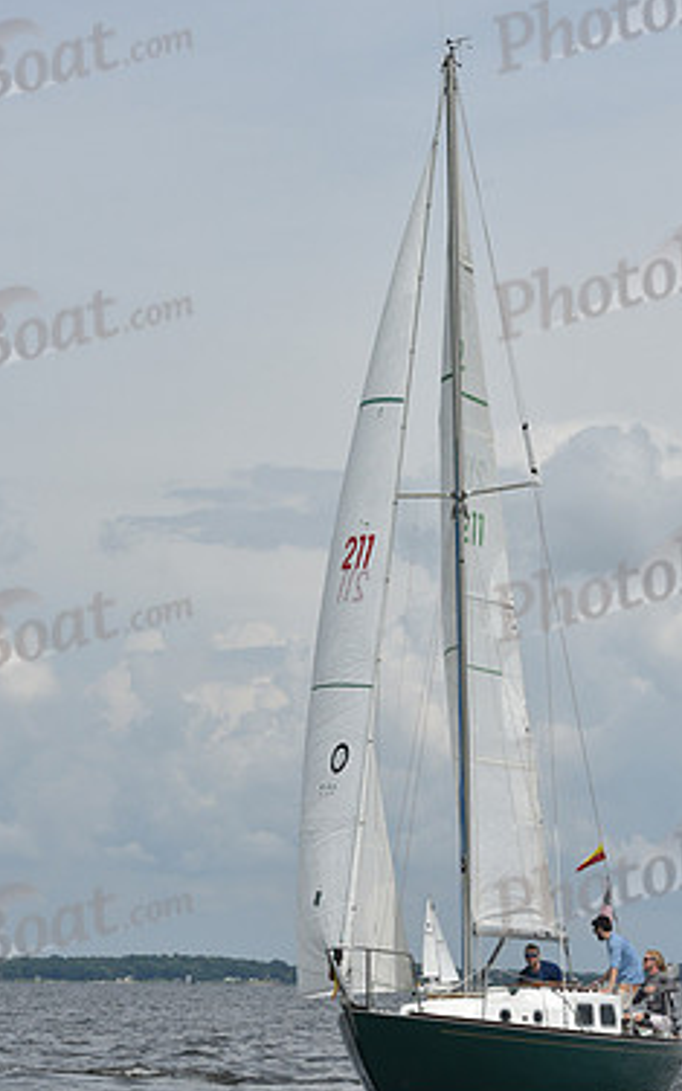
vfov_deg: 18.9
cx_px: 344
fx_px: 3271
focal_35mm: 110
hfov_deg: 11.9
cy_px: 458
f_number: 10
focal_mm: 70
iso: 320
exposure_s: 1/1250
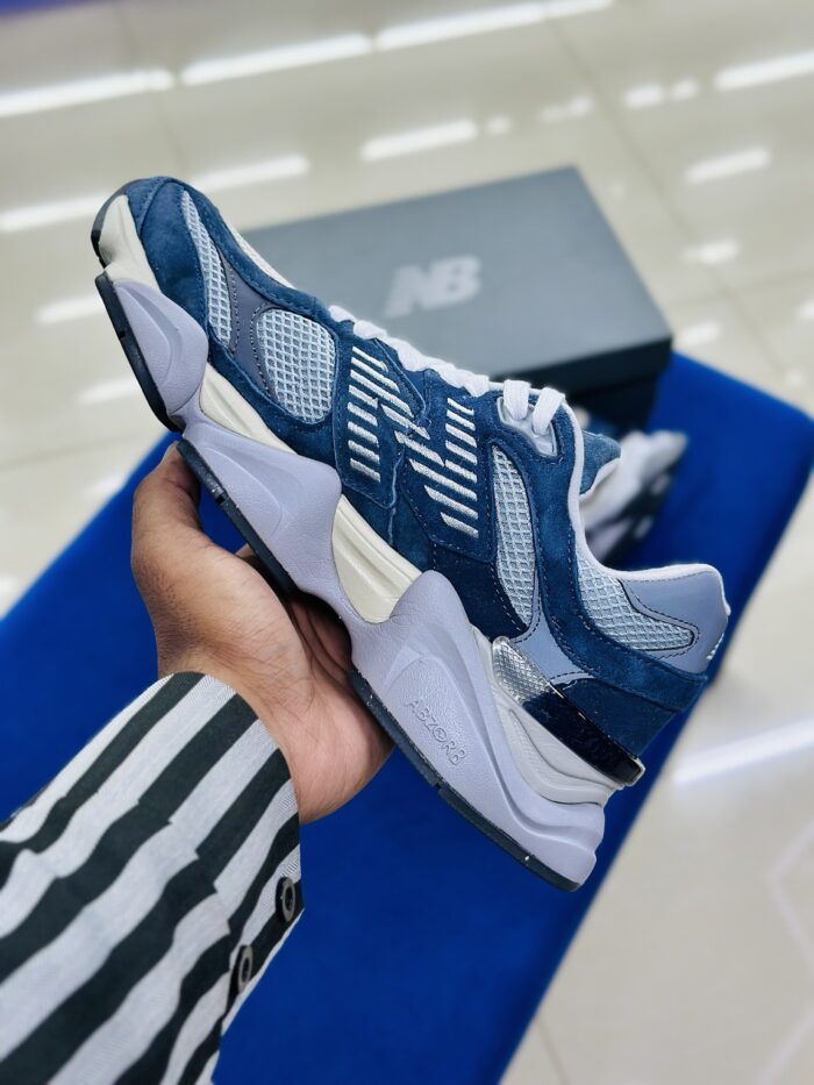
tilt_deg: -53.2
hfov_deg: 30.3
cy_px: 542
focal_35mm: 48
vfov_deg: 39.7
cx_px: 407
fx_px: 1505
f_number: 1.78
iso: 64
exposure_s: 1/100
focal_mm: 6.86
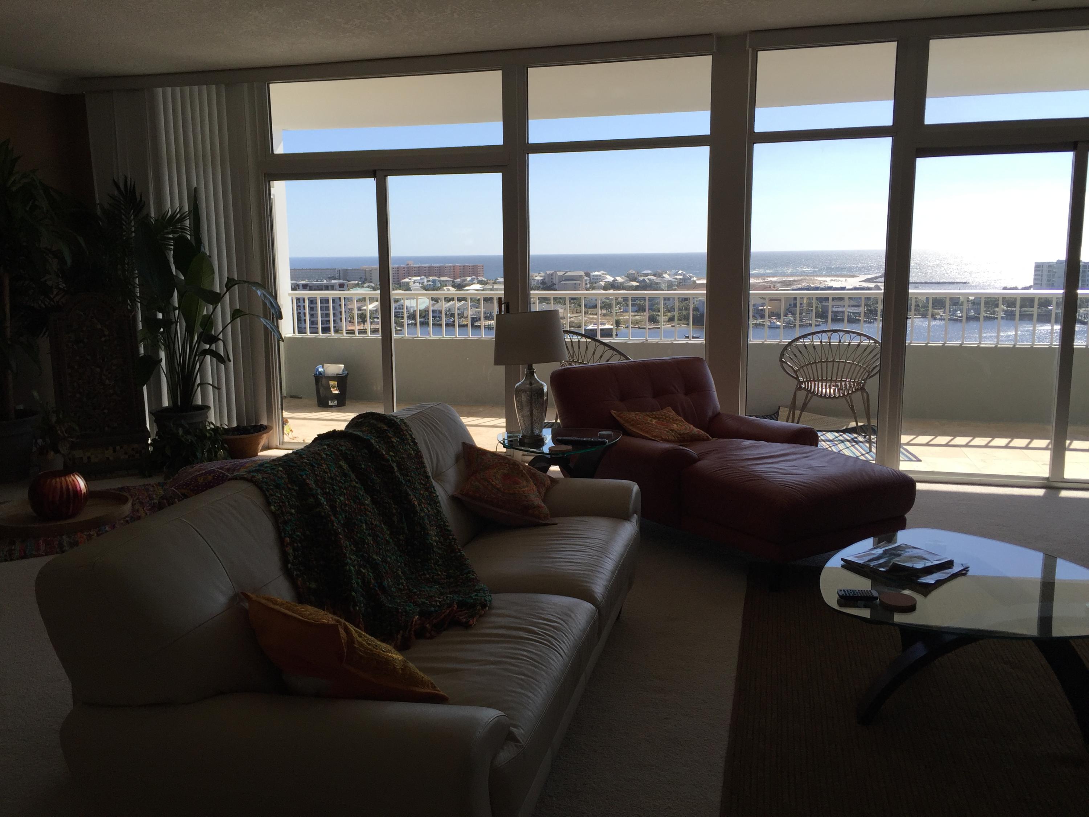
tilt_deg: -8.5
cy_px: 408
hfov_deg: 61.7
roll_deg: -0.5
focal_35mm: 29
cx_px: 544
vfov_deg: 48.2
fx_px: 912
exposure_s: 1/732
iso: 32
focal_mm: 4.15
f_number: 2.2
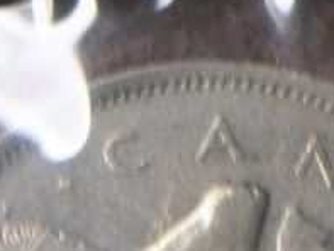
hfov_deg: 6.8
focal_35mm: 292
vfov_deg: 5.1
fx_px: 2819
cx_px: 229
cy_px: 317
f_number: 5.2
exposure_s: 1/13
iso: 160
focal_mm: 17.1
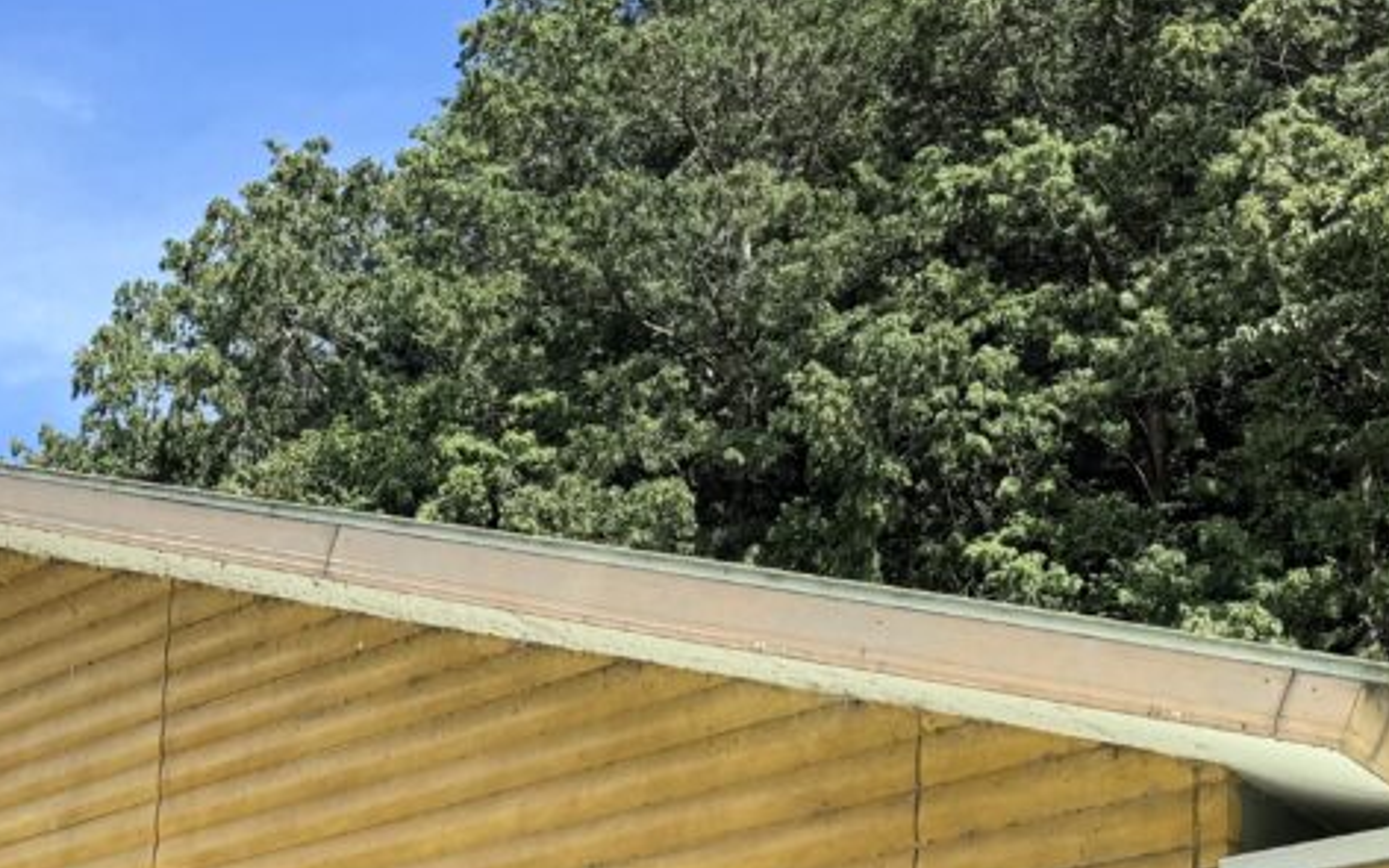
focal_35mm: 69
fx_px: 2612
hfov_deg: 28.7
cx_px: 159
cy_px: 1230
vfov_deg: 17.3
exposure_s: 1/2232
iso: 80
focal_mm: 6.76
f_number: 1.78
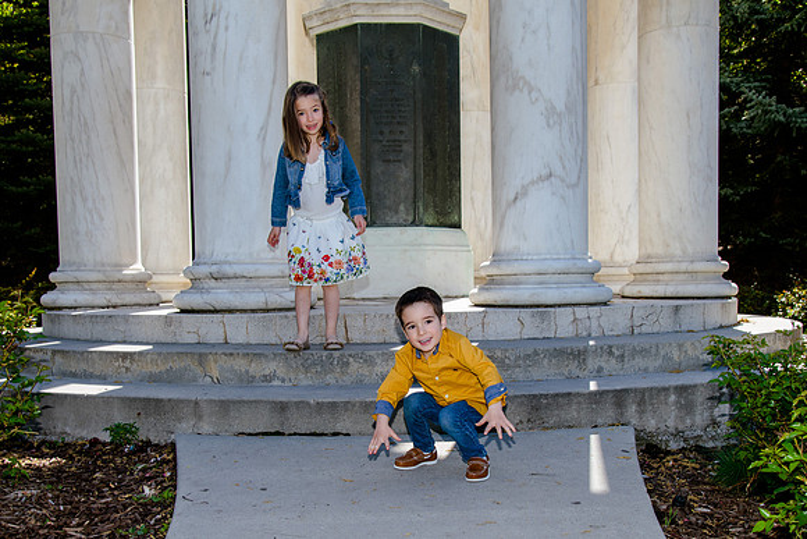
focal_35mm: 39
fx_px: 871
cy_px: 371
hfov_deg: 49.7
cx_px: 403
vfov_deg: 34.0
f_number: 5.6
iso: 200
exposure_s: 1/250
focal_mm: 28
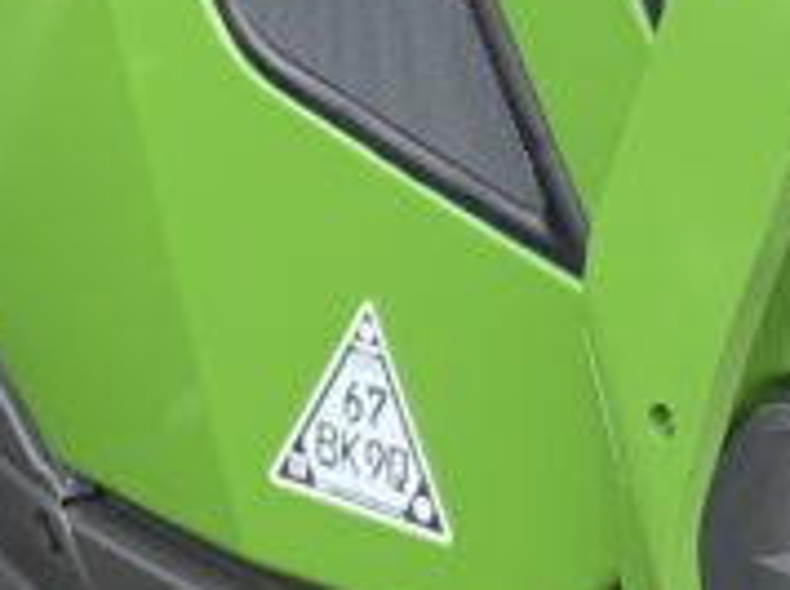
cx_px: 679
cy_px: -417
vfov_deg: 8.6
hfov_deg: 11.8
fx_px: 3806
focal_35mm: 167
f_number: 1.8
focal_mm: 3
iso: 16
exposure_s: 1/473
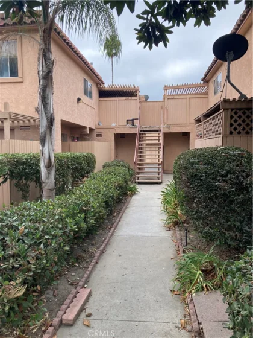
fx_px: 273
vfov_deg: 63.4
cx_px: 126
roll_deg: -0.2
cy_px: 169
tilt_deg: -1.1
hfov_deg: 49.7
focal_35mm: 28
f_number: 1.8
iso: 20
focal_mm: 3.99
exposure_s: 1/445
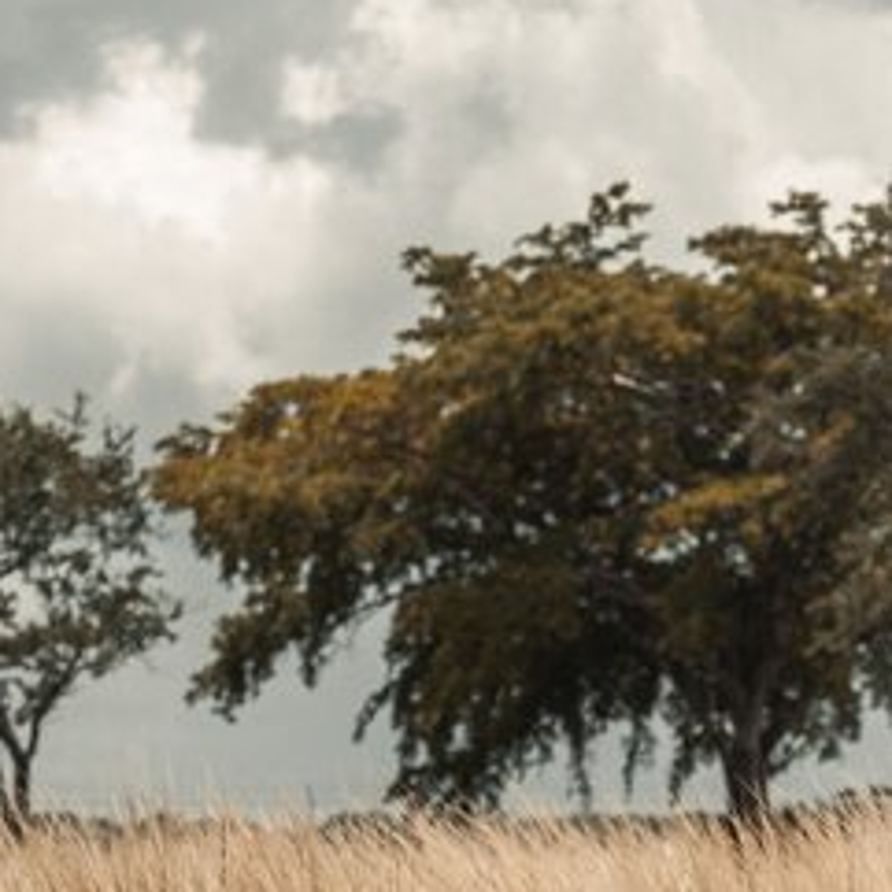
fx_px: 9213
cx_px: 1029
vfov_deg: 5.5
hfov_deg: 5.5
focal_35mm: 316
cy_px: 825
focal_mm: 112
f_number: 5.6
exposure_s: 1/320
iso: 200
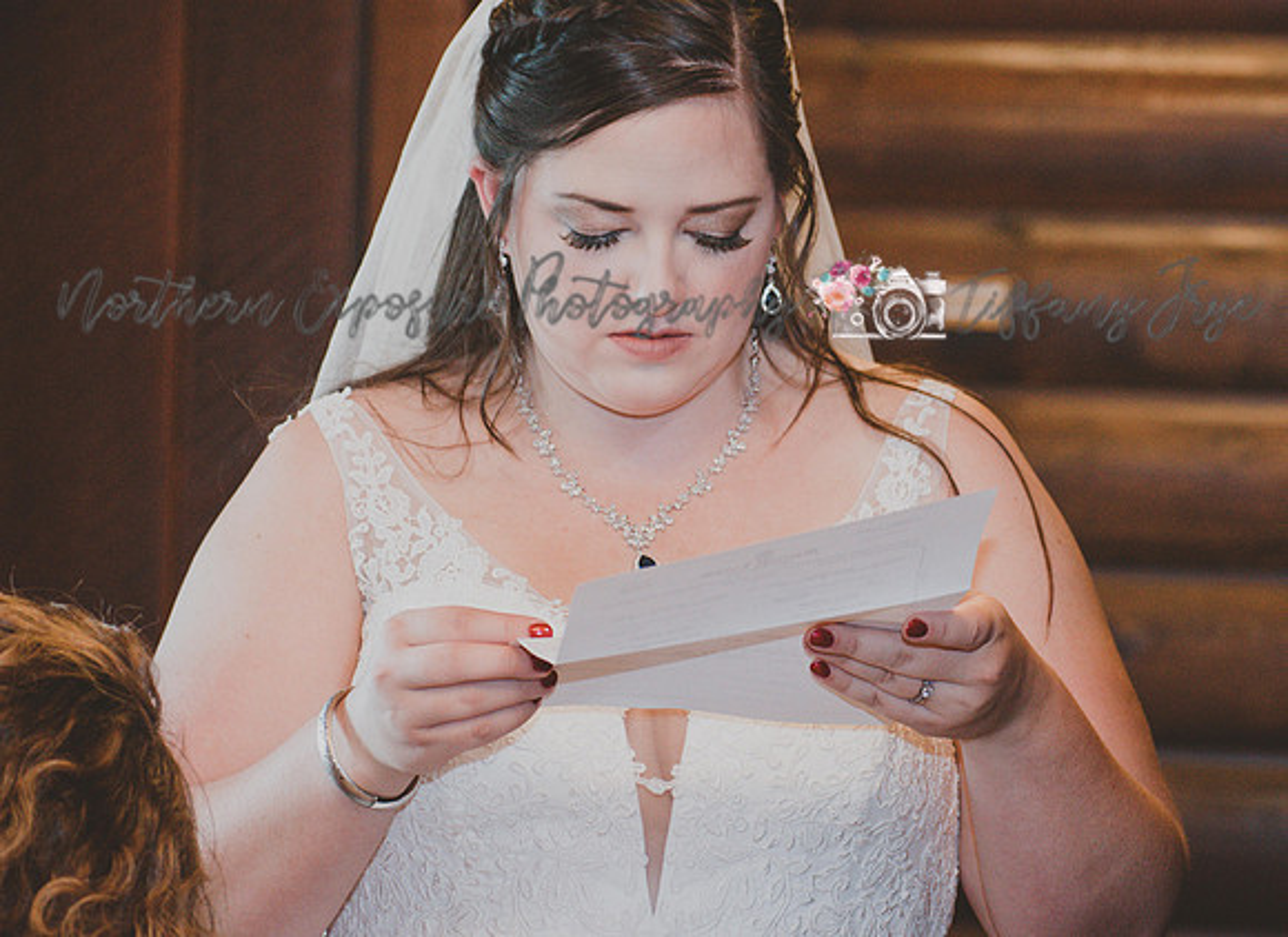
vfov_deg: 9.0
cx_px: 703
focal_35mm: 162
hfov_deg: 12.3
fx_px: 5973
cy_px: 468
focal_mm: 102
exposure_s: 1/60
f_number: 4.8
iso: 2500
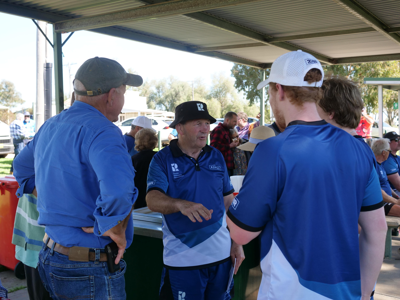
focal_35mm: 40
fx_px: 462
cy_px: 150
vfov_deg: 36.0
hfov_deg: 46.8
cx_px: 200
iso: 200
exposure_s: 1/400
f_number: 3.2
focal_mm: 20
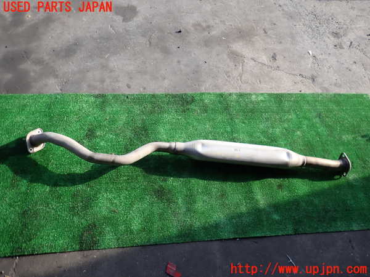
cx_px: 185
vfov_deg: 54.9
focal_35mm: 25
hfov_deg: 69.4
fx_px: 267
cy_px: 138
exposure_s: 1/80
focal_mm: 4.5
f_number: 5.6
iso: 100
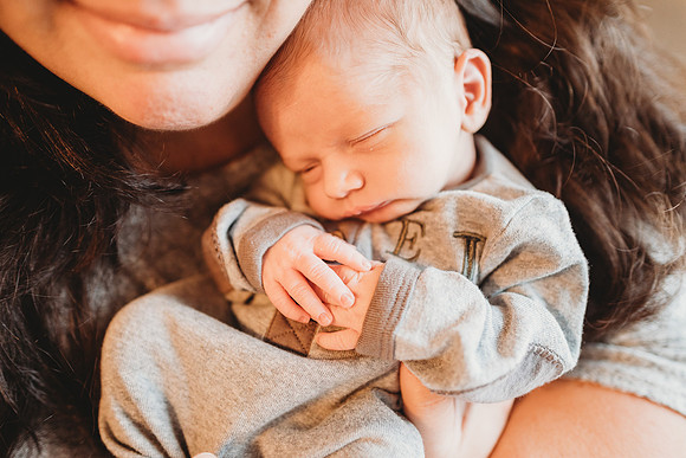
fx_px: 457
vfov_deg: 53.2
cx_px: 343
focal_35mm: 24
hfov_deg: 73.7
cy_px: 229
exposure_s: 1/160
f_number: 2.2
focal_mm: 24
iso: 500
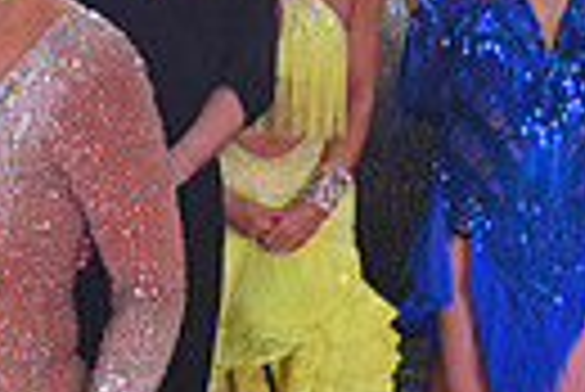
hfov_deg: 11.1
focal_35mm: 169
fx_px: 2749
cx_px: -544
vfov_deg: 8.1
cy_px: 372
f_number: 5
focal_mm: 38
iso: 2000
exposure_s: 1/320
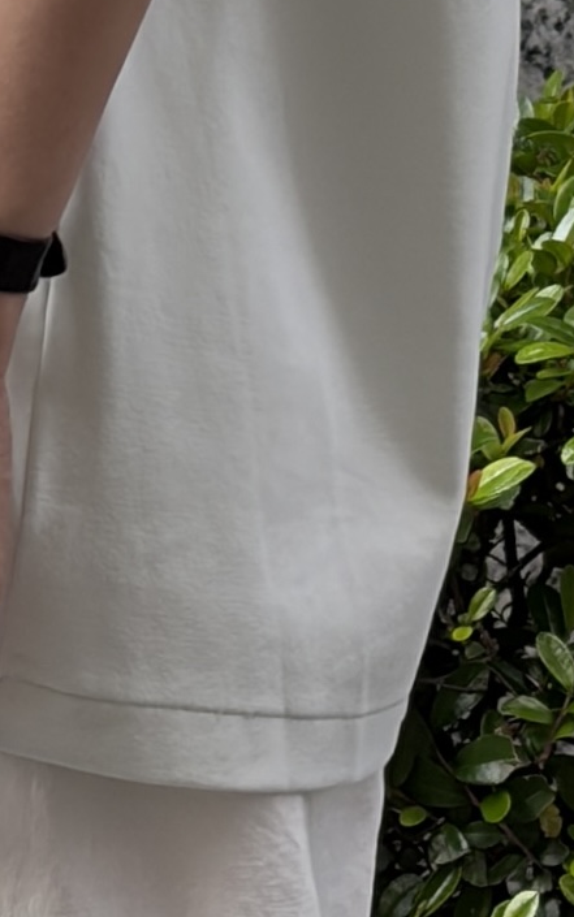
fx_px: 4578
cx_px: 17
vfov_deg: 11.0
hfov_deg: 7.2
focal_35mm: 183
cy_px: -494
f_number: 1.6
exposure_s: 1/254
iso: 32
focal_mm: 5.96
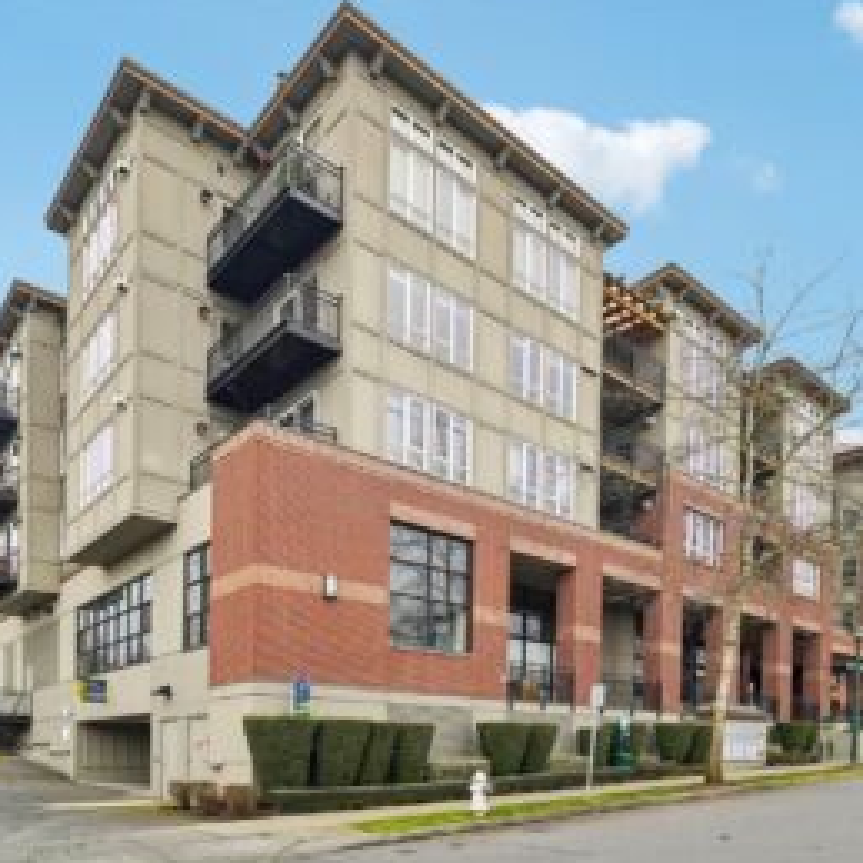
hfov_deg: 72.1
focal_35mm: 21
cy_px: 435
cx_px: 417
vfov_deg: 72.1
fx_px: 592
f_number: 8
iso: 1600
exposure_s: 1/320
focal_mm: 16
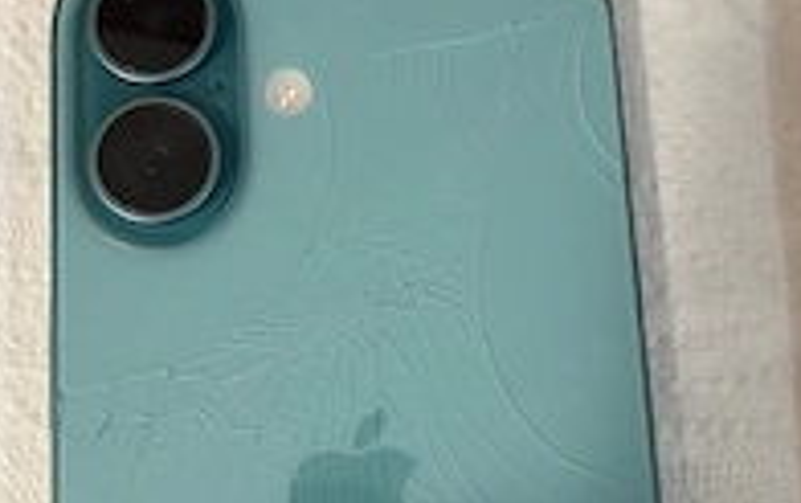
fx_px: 1180
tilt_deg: -78.4
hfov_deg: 37.4
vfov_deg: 23.5
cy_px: 446
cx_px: 323
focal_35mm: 54
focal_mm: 2.22
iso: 250
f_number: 2.2
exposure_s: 1/50
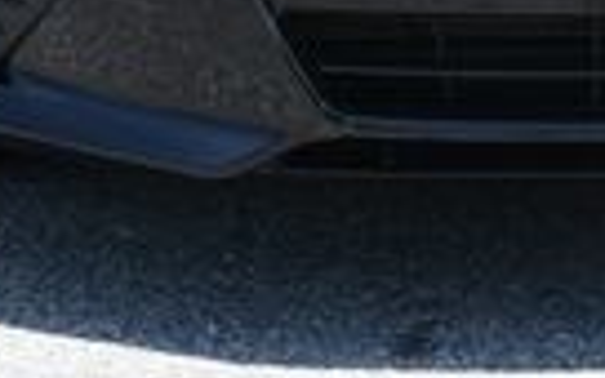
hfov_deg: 6.2
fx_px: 5557
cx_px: 574
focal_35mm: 337
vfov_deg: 3.8
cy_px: -507
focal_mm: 35
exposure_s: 1/250
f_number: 8
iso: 160
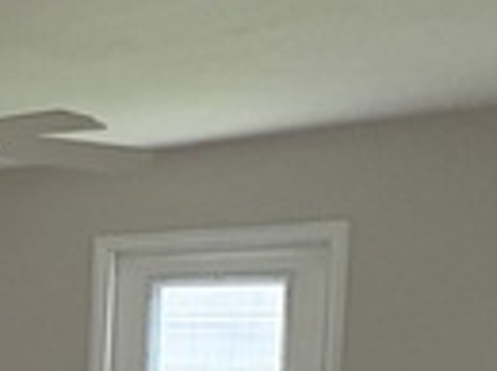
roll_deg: -1.1
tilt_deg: -2.3
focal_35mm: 72
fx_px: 1032
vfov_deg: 19.4
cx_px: -239
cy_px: 421
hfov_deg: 22.5
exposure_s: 1/60
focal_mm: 2.22
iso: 500
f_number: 2.2
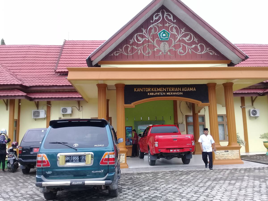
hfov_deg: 58.4
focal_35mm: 31
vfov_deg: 45.4
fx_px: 240
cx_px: 134
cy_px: 100
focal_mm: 3.3
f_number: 2.2
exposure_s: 1/161
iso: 50
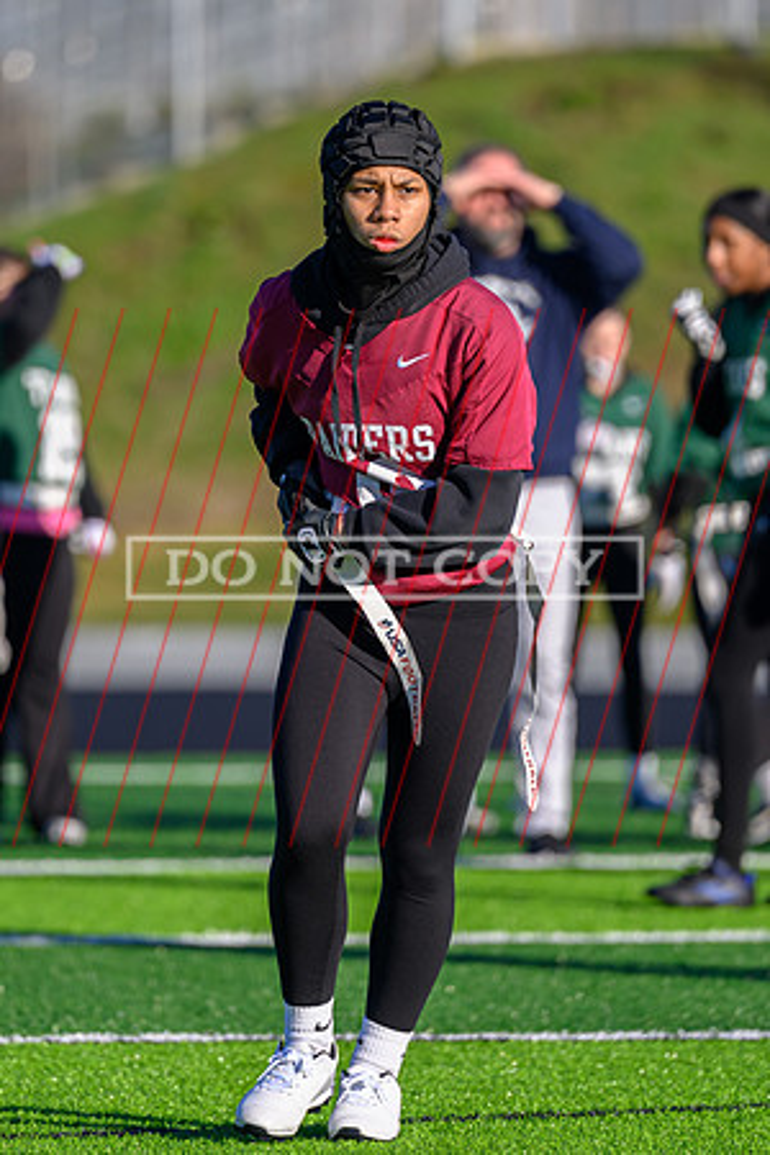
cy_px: 454
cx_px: 356
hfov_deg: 3.7
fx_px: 11785
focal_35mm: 367
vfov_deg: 5.6
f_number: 2.8
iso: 110
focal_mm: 200
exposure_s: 1/1250
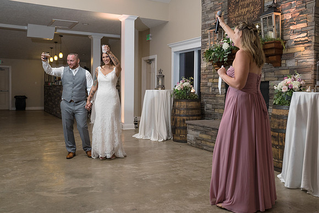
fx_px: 315
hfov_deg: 53.6
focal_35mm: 36
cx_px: 175
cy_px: 98
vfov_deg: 37.3
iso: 2000
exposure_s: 1/200
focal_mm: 32
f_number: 5.6
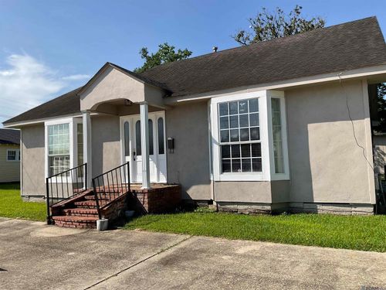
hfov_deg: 61.7
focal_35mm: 29
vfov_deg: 48.2
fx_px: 323
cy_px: 145
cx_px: 193
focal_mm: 3
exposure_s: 1/2227
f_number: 1.8
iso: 16
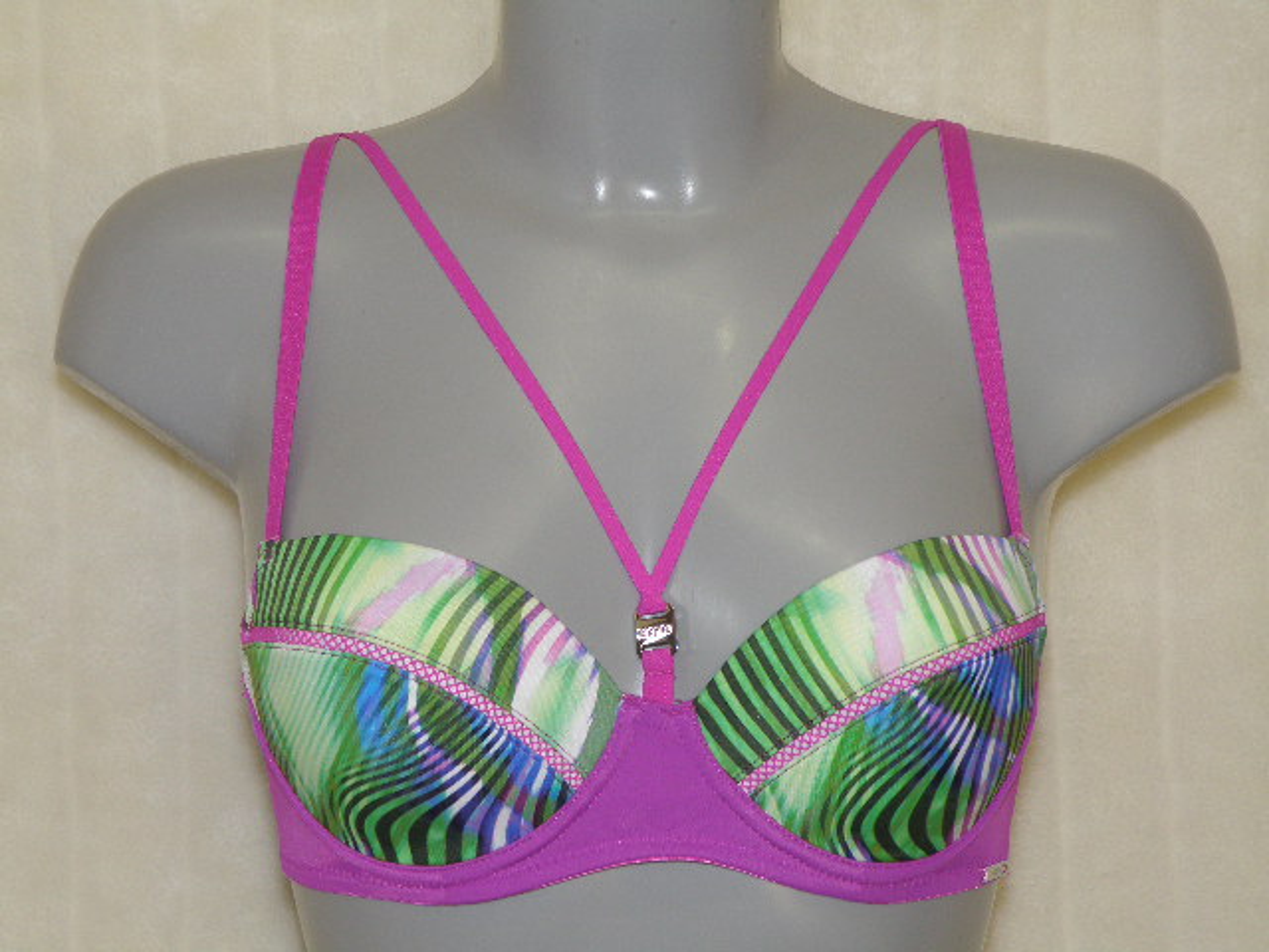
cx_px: 634
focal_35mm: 84
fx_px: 3079
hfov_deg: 23.3
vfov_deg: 17.6
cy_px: 476
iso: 100
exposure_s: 1/80
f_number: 3.9
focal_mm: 14.88
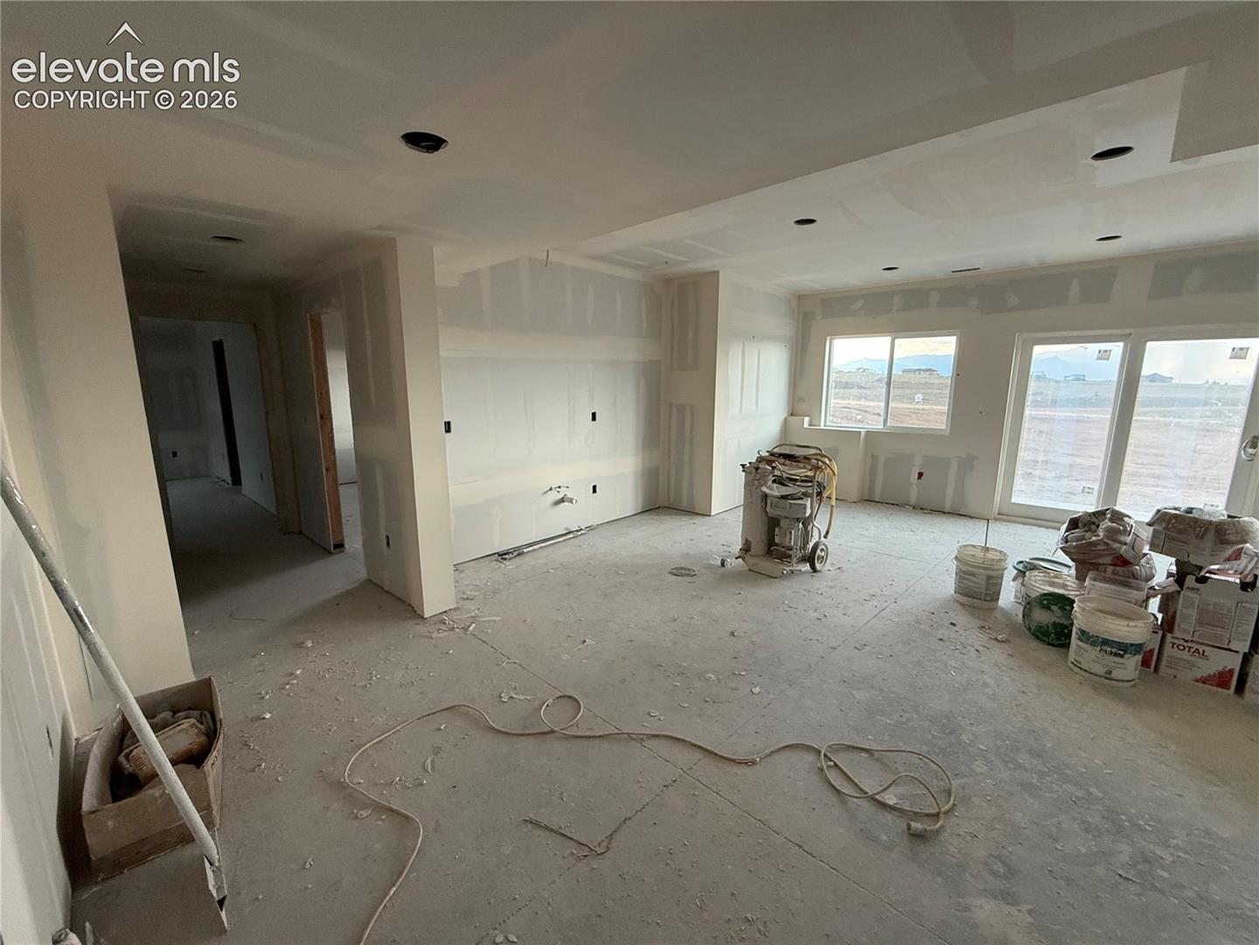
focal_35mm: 14
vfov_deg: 85.7
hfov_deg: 102.1
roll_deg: -0.4
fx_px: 509
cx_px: 630
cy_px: 472
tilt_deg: -9.9
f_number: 2.2
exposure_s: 1/99
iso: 250
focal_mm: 2.22
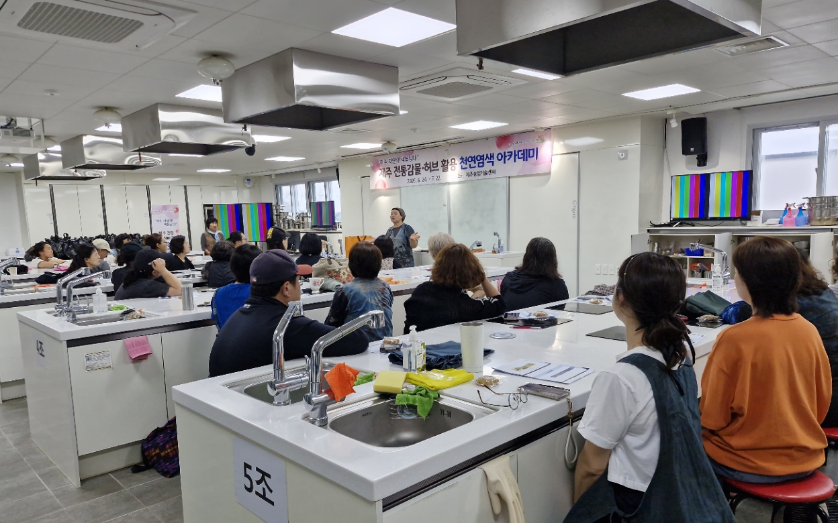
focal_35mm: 25
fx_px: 571
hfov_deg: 72.5
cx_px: 414
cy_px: 290
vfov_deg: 49.2
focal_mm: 5.54
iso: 80
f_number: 1.8
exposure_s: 1/120
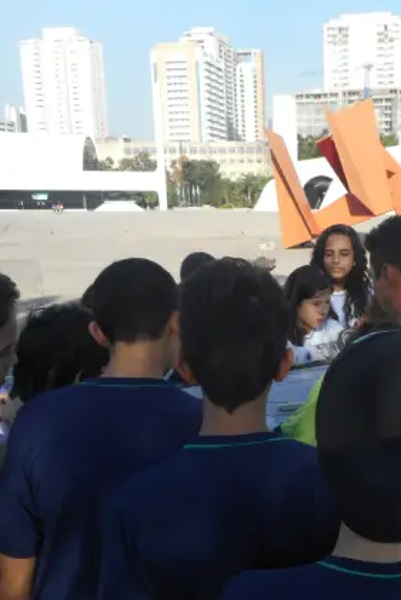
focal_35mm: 35
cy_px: 299
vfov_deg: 54.4
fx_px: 584
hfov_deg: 35.8
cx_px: 356
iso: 80
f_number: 3.7
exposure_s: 1/400
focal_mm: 4.5
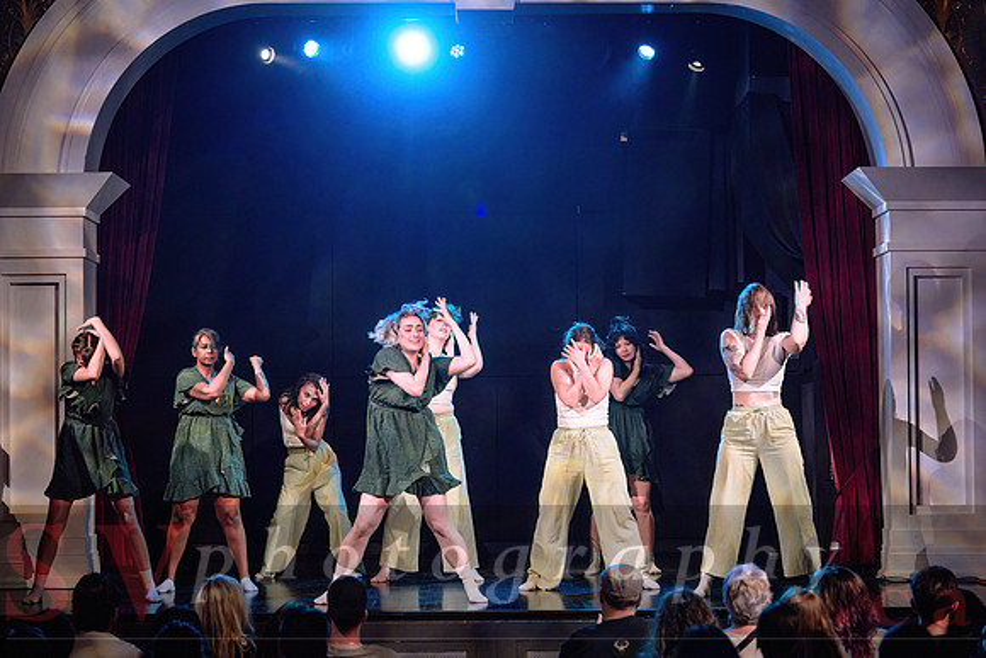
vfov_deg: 14.8
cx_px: 531
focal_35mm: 93
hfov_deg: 22.0
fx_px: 2534
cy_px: 328
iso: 1600
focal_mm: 85
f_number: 2.8
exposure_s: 1/200
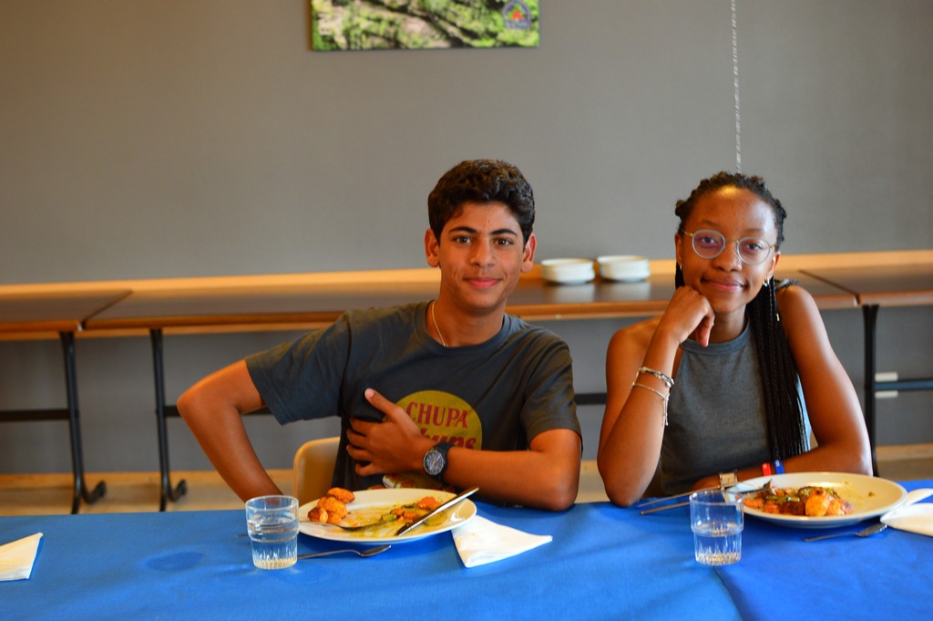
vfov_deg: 25.7
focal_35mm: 52
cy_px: 310
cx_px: 466
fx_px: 1359
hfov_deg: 37.9
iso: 400
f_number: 3.2
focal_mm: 35
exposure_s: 1/20
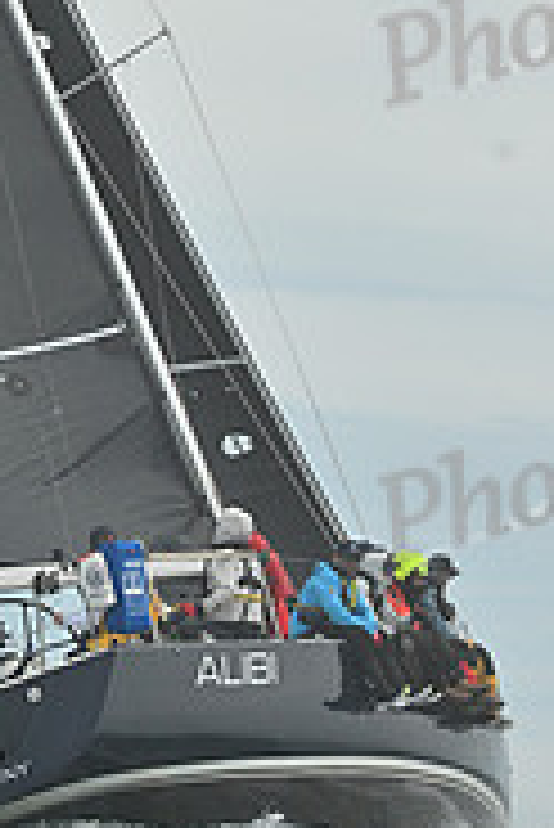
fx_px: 5091
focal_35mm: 221
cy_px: -180
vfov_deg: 9.2
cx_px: 146
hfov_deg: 6.2
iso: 320
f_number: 10
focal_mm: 70
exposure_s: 1/1250
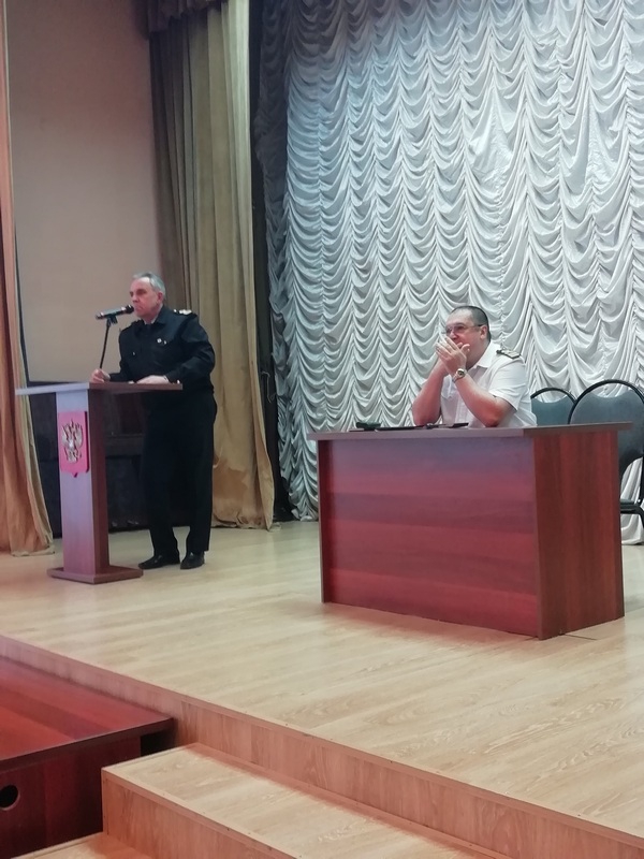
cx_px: 322
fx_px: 992
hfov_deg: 36.0
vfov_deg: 46.8
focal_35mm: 40
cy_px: 430
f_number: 2.2
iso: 125
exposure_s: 1/33.3
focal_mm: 3.46
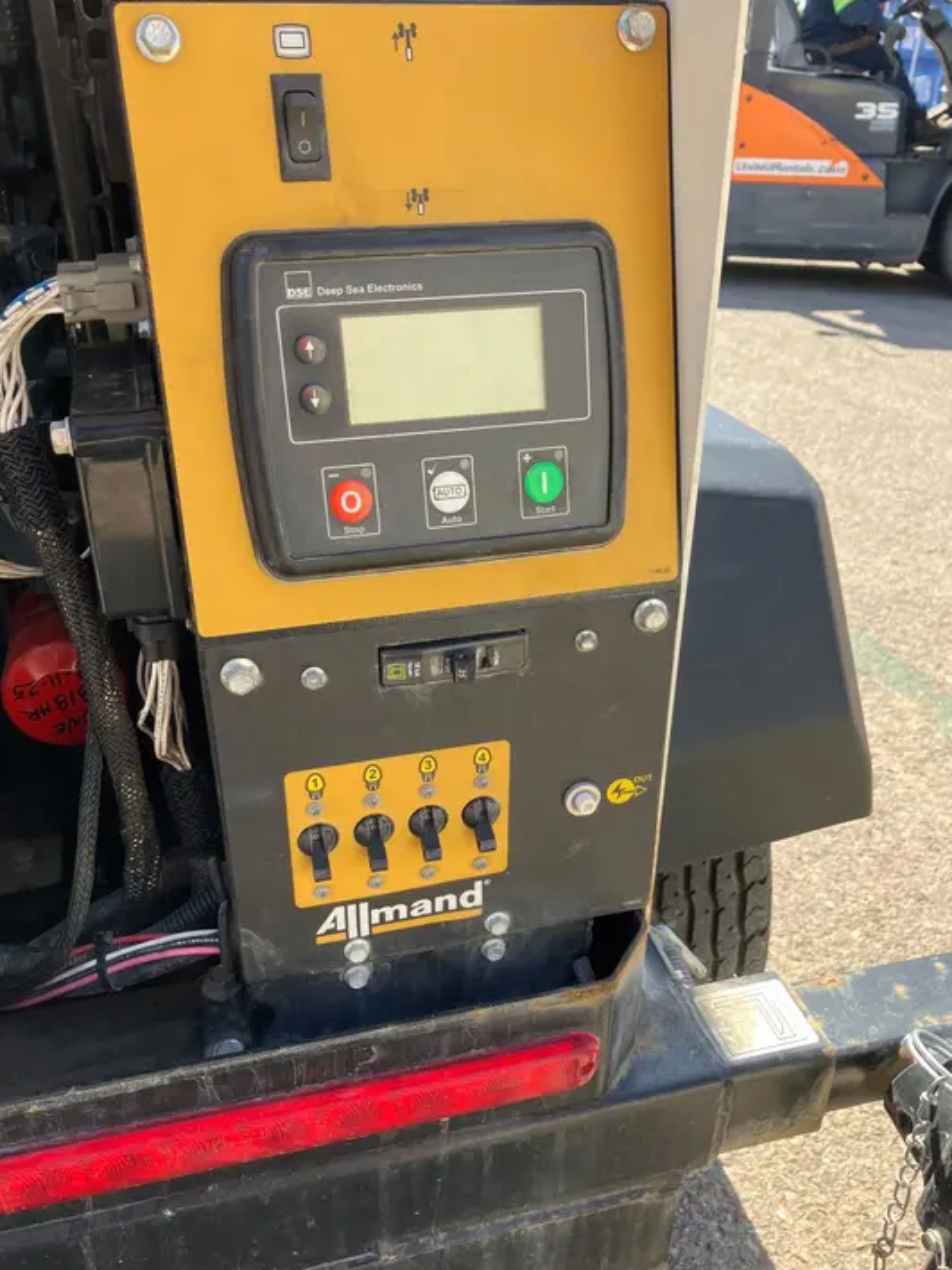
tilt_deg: -23.7
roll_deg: -3.2
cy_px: 656
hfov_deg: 48.2
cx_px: 464
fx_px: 1063
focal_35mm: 29
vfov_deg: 61.6
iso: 25
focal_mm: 3.99
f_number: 1.8
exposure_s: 1/260
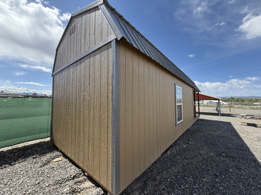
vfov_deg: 85.7
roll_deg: -0.9
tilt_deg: +3.7
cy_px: 98
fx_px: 106
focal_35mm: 14
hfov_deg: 102.1
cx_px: 130
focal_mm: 2.22
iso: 50
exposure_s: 1/631
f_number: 2.2
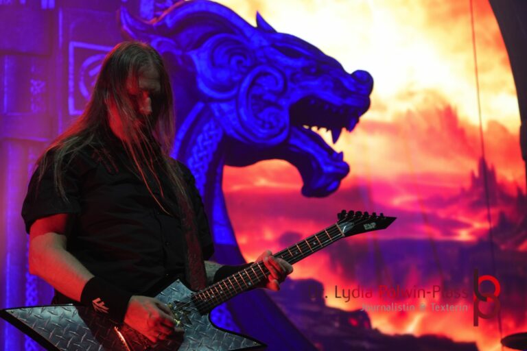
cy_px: 176
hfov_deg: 16.7
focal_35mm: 123
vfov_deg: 11.1
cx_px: 264
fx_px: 1800
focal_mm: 82
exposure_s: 1/160
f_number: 5
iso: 640
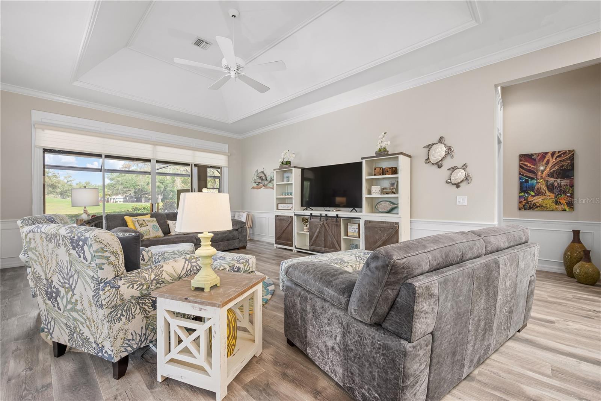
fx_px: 250
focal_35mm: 15
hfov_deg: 100.4
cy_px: 200
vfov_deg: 77.3
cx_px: 300
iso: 400
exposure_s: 1/13
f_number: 8
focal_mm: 15
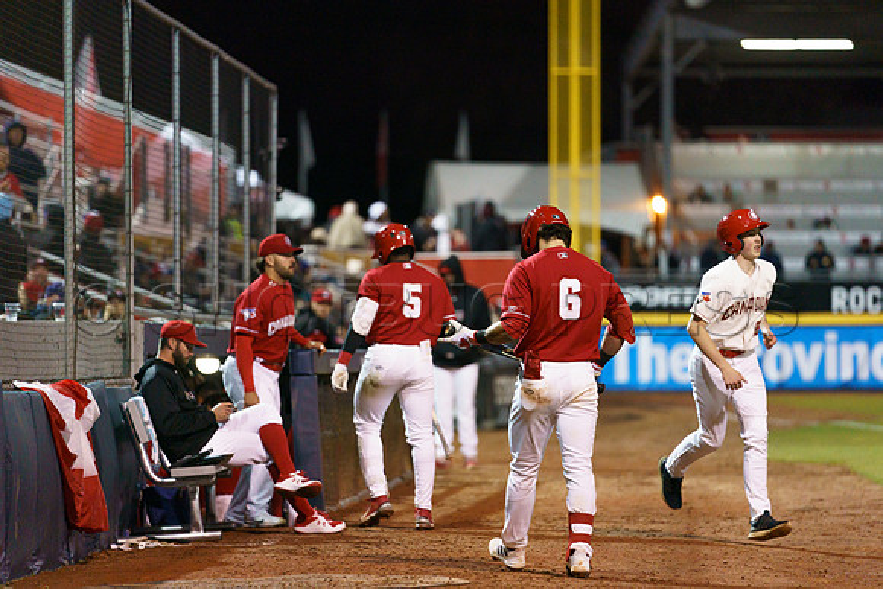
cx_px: 461
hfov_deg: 9.5
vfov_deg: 6.4
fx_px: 5290
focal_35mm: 216
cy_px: 296
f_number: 2.8
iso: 2000
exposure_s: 1/1000
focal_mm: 200
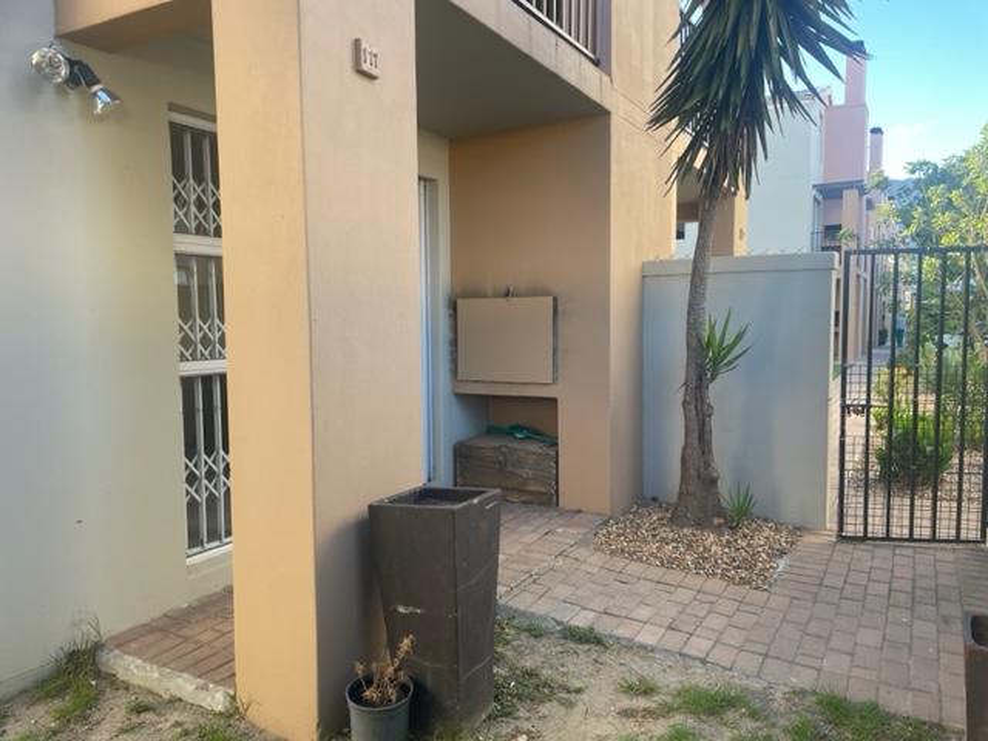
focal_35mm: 26
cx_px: 494
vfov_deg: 53.1
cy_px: 370
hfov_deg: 67.3
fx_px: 742
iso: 32
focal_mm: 4.2
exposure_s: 1/219
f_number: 1.6
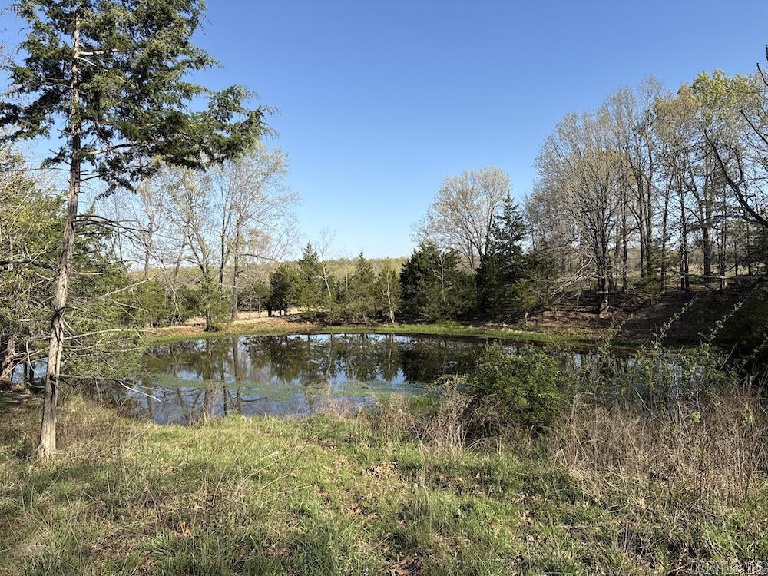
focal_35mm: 24
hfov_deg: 71.6
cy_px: 288
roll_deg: -0.1
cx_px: 384
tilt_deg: -0.3
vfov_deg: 56.8
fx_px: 532
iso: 80
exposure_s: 1/3021
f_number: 1.78
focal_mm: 6.76
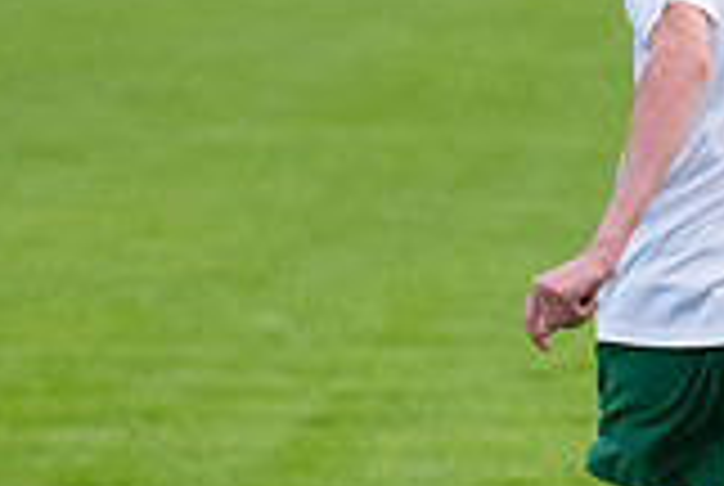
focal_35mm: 719
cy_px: 304
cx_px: 1039
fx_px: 14486
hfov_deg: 2.9
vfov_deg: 1.9
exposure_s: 1/2000
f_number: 5.6
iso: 3200
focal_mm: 200
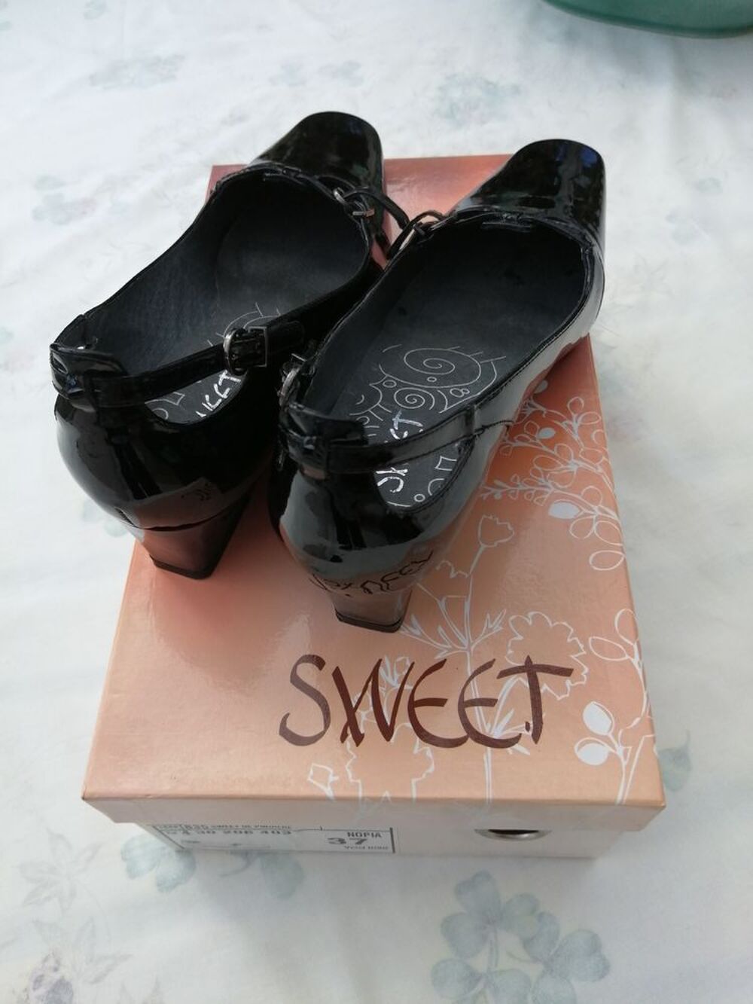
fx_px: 754
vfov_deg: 67.3
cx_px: 376
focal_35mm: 26
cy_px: 502
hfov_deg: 53.1
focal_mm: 3.46
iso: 50
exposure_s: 1/434
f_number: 1.8
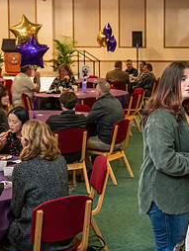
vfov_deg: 24.6
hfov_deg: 18.3
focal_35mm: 79
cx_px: 183
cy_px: 86
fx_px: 574
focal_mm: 36
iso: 2500
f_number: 3.5
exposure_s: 1/125
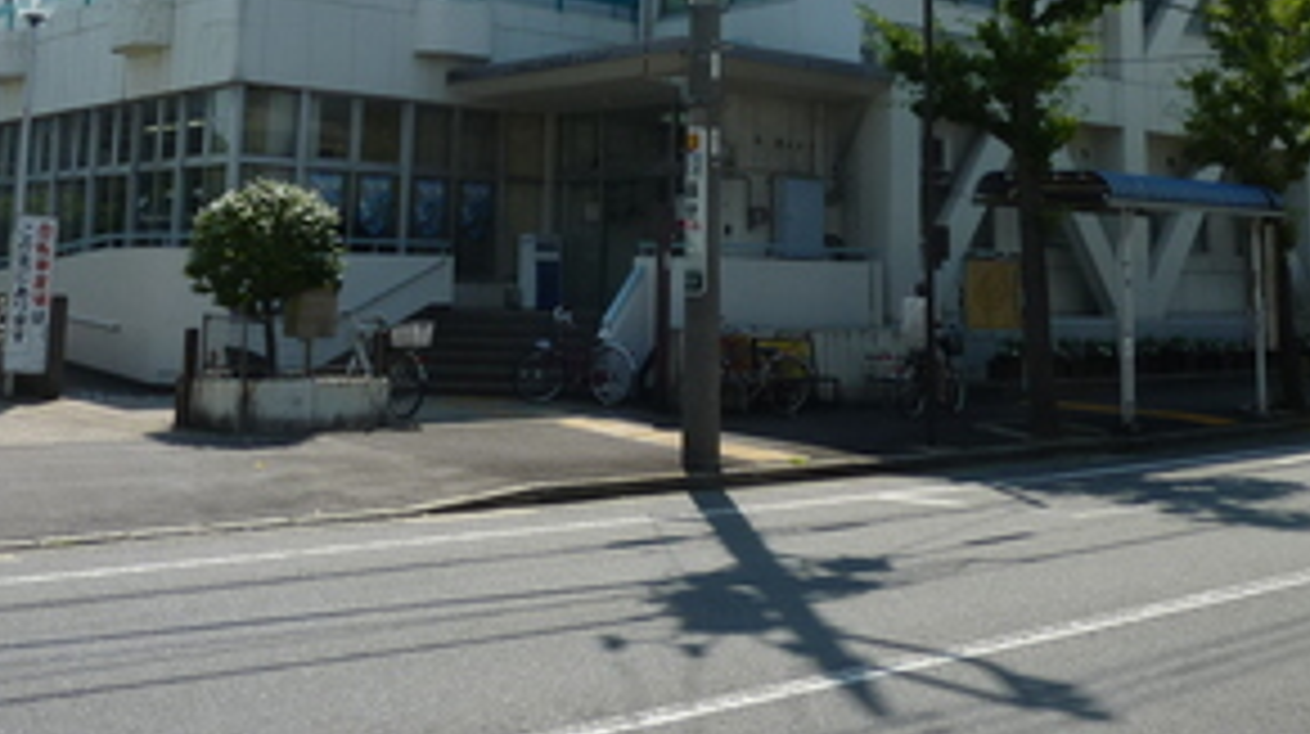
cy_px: 14
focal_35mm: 45
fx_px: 1562
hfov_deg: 45.5
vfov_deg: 25.3
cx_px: 689
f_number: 4.5
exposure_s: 1/400
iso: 80
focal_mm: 4.1
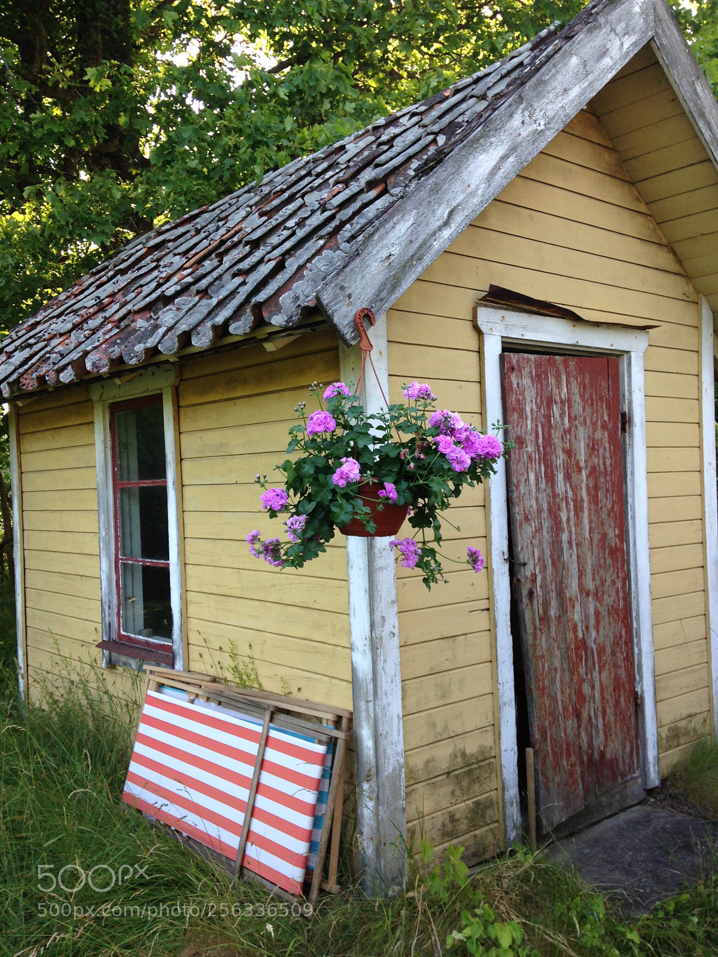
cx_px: 359
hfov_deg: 42.9
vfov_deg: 55.4
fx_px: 913
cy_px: 478
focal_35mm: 33
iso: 50
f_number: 2.4
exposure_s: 1/174
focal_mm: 4.12
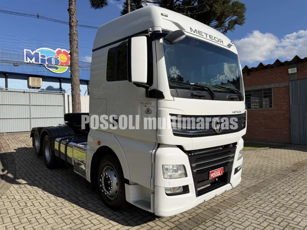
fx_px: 213
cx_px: 154
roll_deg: +1.8
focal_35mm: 24
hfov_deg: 71.6
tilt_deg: +0.4
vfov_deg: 56.8
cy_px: 115
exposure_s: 1/6173
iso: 80
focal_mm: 6.76
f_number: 1.78
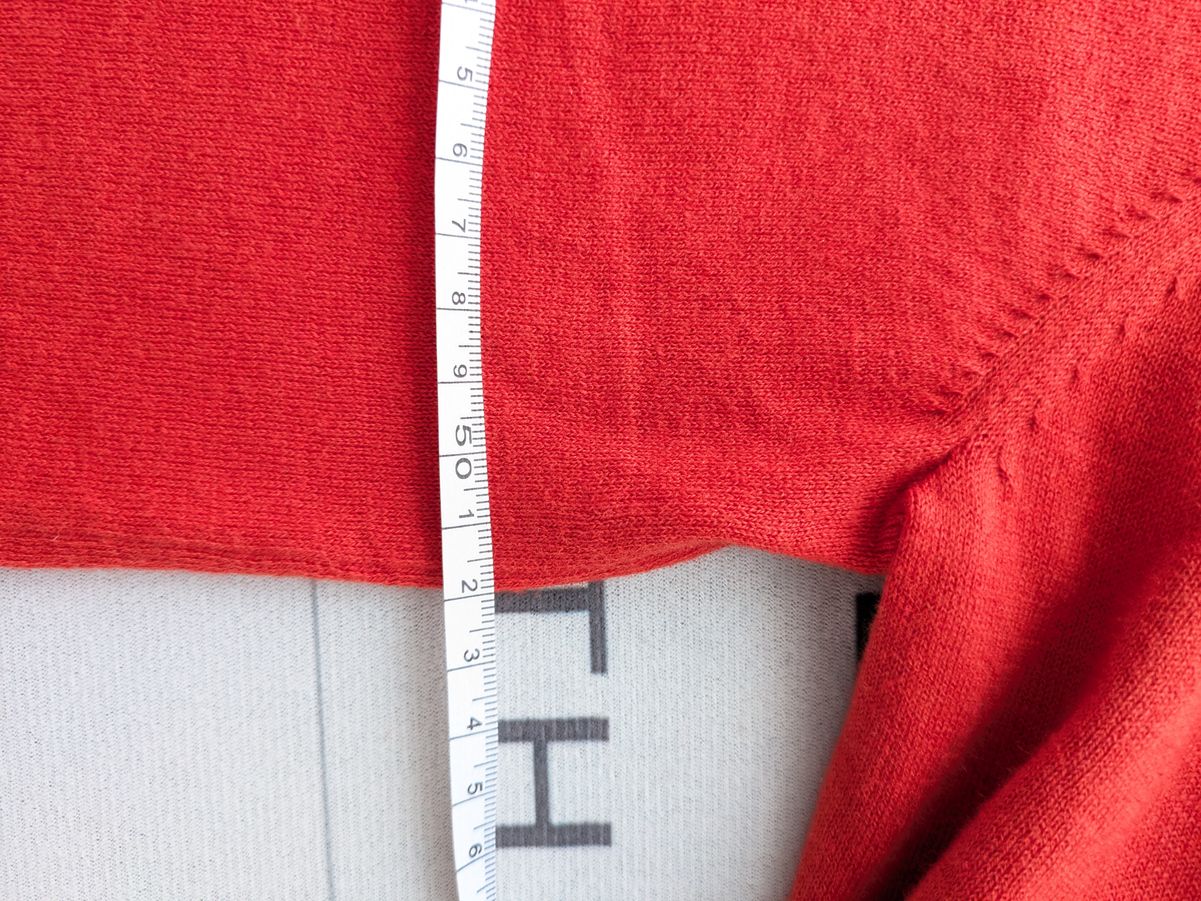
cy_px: 450
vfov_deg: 54.9
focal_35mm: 25
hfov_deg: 69.4
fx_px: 868
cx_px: 600
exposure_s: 1/50
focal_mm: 5.43
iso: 375
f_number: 1.89
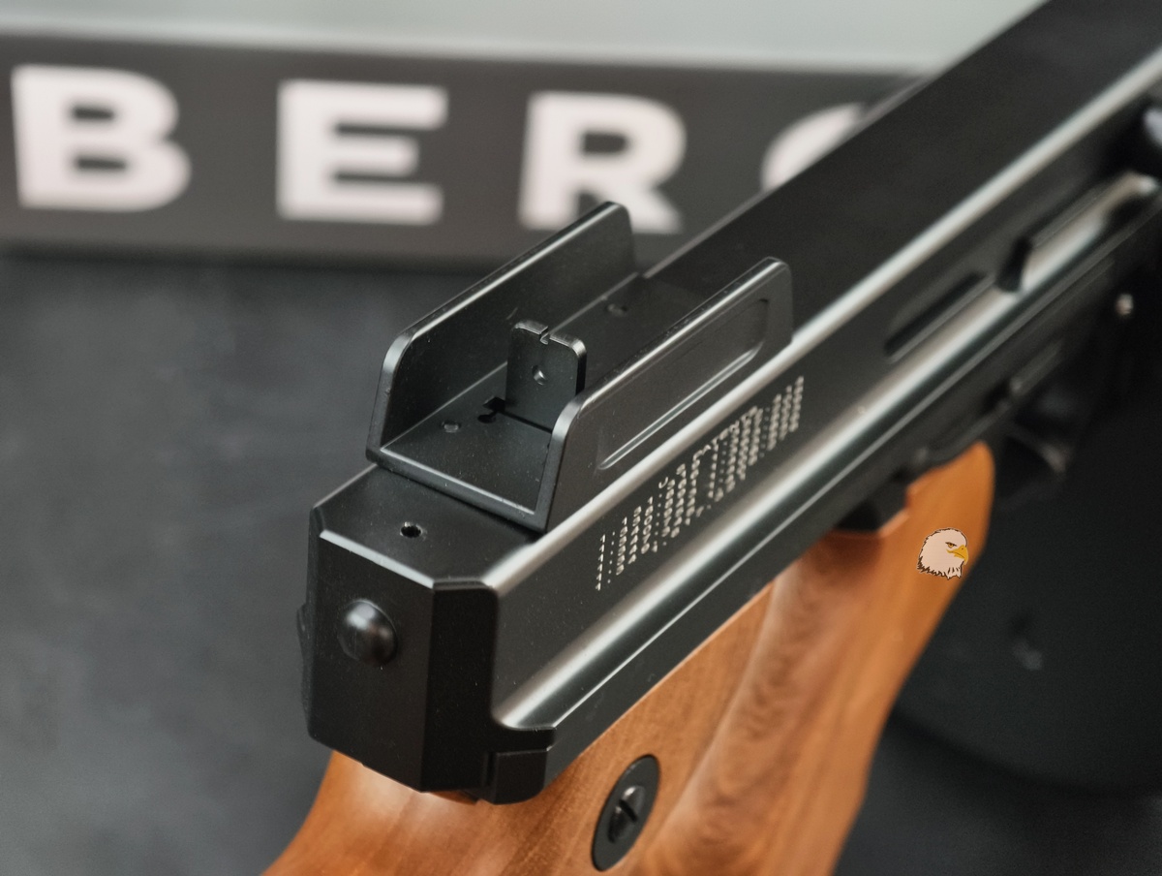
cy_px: 438
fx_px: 2858
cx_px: 581
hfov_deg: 23.0
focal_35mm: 85
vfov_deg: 17.4
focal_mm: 22.48
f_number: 2.67
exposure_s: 1/17.1
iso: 1049
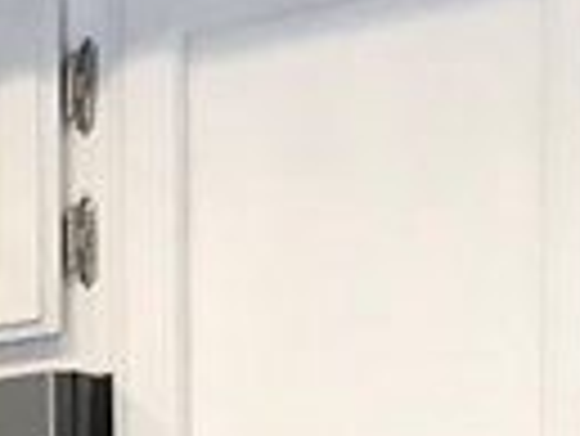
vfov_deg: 6.0
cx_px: -1299
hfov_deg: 7.5
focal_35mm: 222
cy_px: 1537
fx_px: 3723
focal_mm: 3.99
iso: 25
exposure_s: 1/30
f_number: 1.8
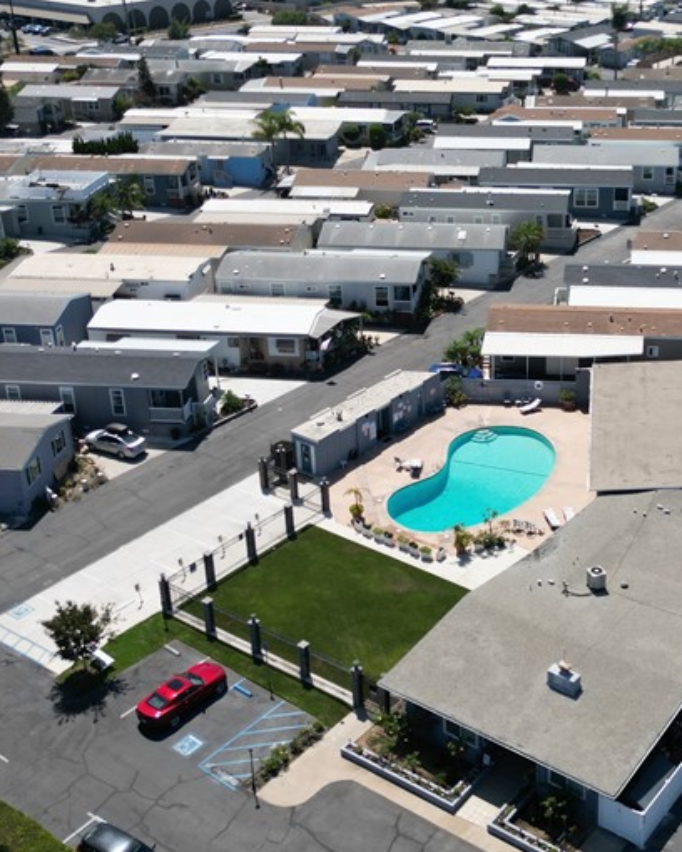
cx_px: 518
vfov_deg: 39.4
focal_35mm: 47
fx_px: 1186
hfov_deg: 31.5
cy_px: 346
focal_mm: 6.72
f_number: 1.7
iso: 150
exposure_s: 1/4000
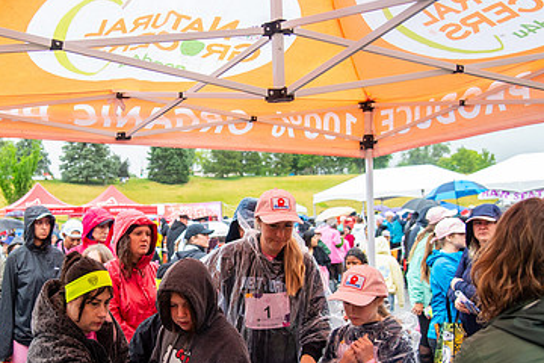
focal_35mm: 52
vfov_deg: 25.9
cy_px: 227
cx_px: 168
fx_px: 786
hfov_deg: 37.6
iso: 2500
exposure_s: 1/250
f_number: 4
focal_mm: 31
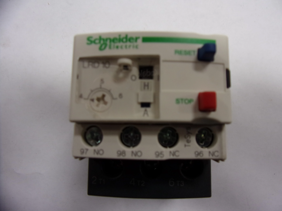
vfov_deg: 56.8
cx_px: 141
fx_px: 196
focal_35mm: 24
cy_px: 106
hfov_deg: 71.6
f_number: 3.3
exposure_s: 1/42
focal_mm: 4.3
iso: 80
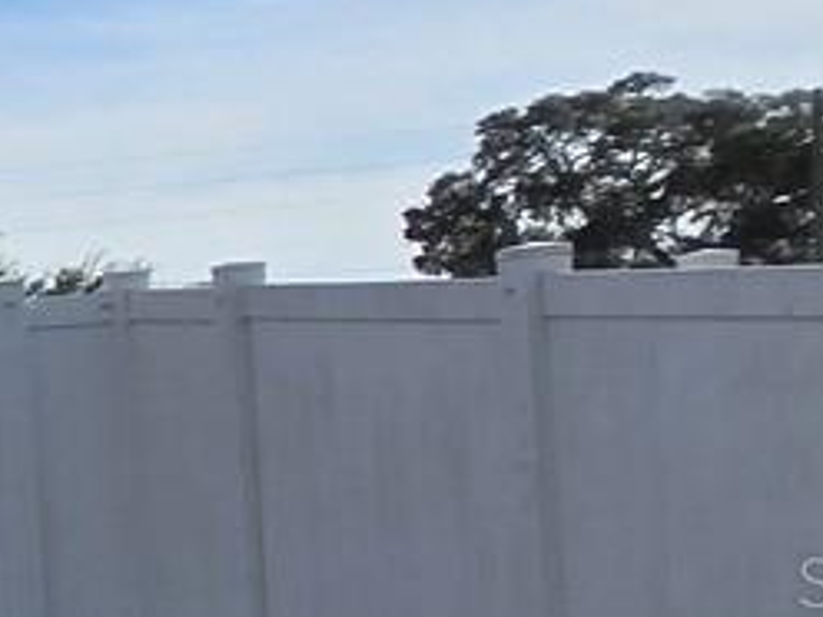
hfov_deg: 12.1
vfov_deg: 17.3
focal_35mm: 84
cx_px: -1543
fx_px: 1997
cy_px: 581
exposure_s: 1/2000
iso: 40
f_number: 2.2
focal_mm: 1.7
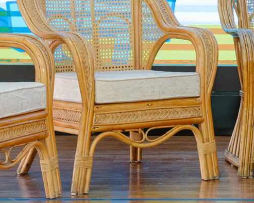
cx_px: 380
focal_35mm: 185
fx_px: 1390
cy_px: -109
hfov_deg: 10.1
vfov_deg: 8.2
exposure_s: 1/160
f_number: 3.2
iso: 1000
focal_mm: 43.6
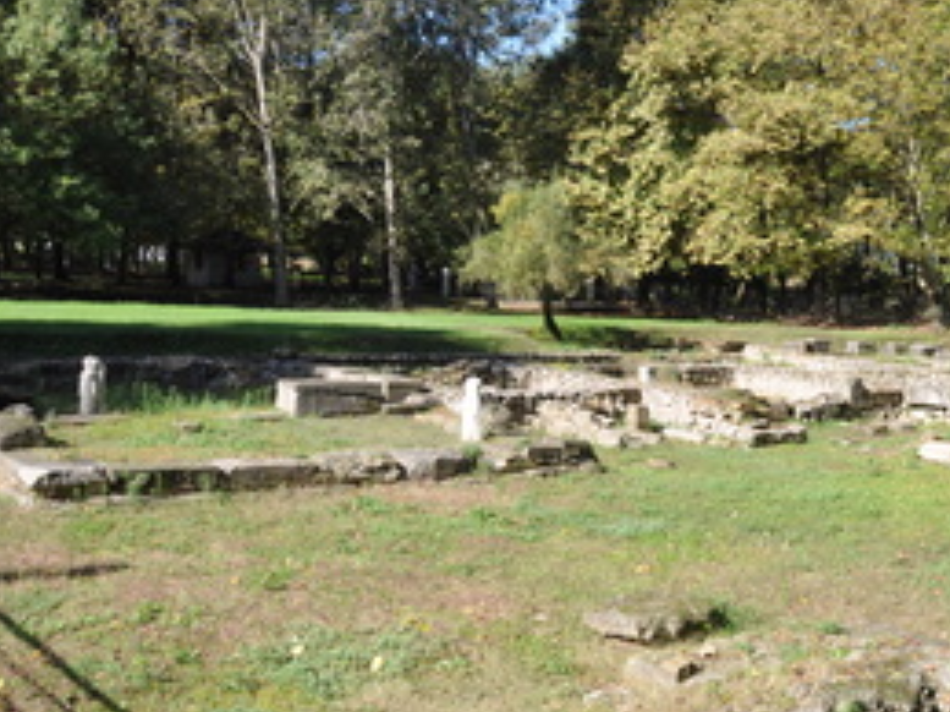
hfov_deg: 40.9
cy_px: 378
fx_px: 1207
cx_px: 781
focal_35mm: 44
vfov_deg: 32.8
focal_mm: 18
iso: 200
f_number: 9
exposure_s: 1/320
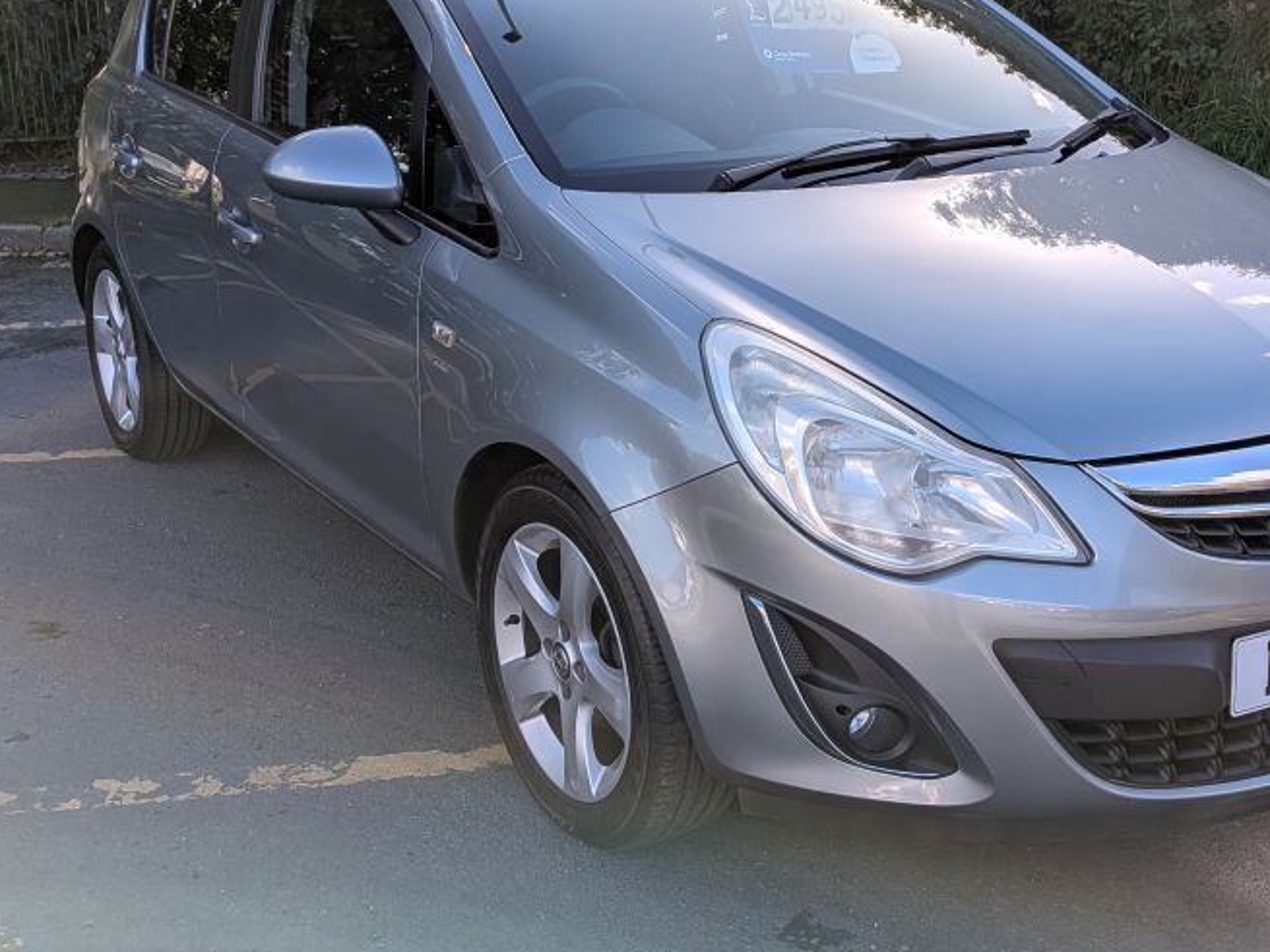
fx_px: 1614
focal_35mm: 44
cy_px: 380
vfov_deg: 32.8
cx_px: 779
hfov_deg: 42.7
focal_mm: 4.53
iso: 28
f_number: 1.7
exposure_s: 1/7042
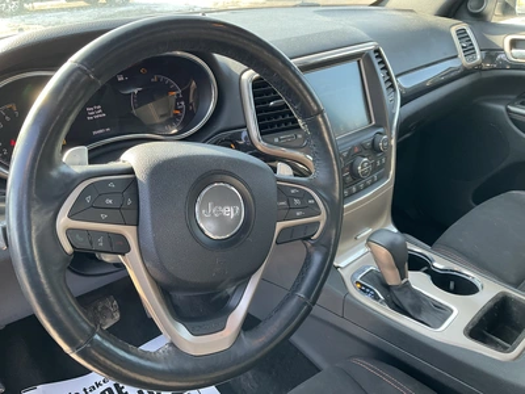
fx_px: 440
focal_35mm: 29
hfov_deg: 61.7
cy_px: 197
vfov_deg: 48.2
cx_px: 262
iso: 64
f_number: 1.8
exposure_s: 1/121
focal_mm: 3
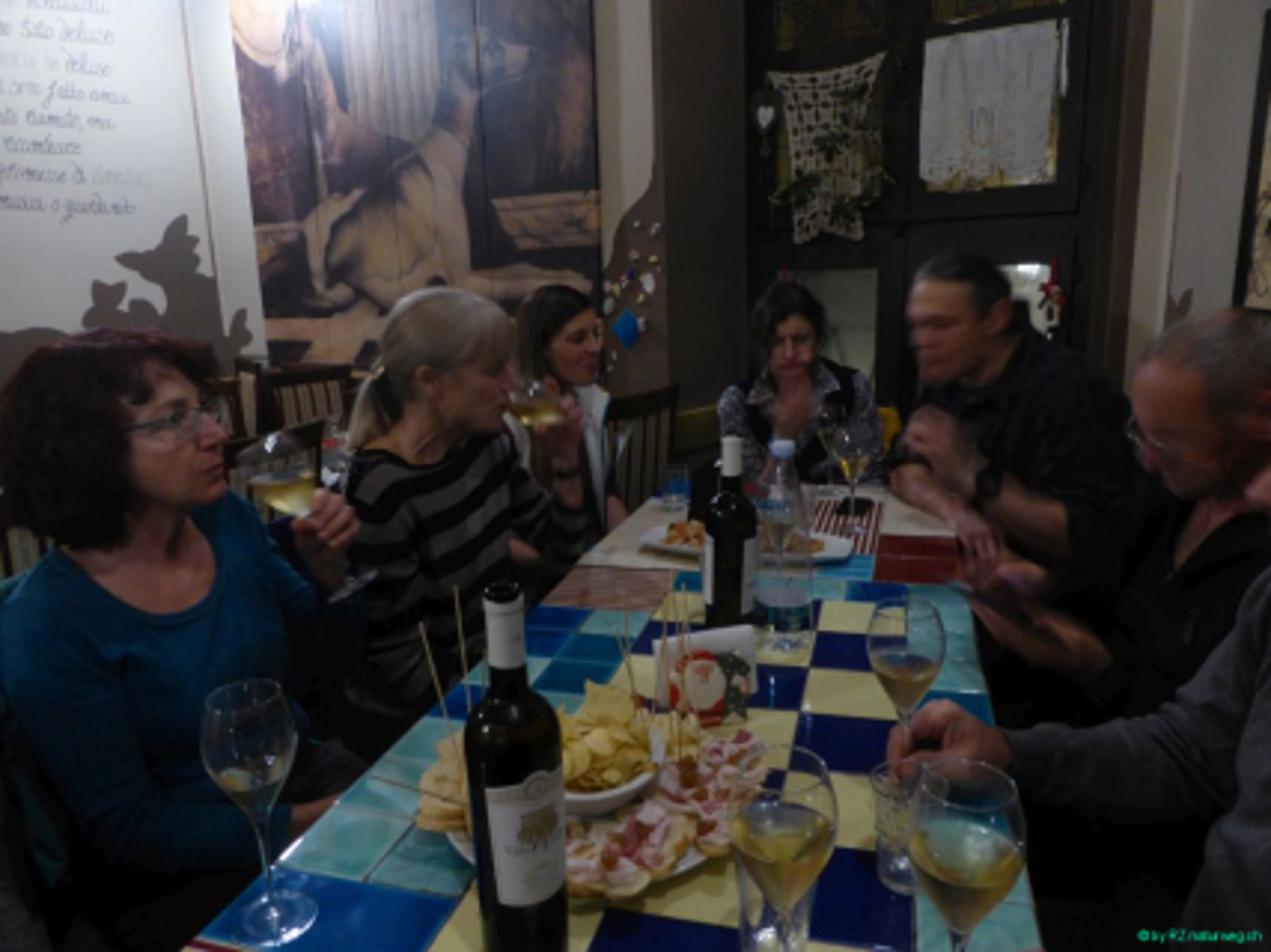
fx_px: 881
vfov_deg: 56.8
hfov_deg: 71.6
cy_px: 476
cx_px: 636
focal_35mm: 24
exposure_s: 1/4
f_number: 3.3
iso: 200
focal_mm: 4.3
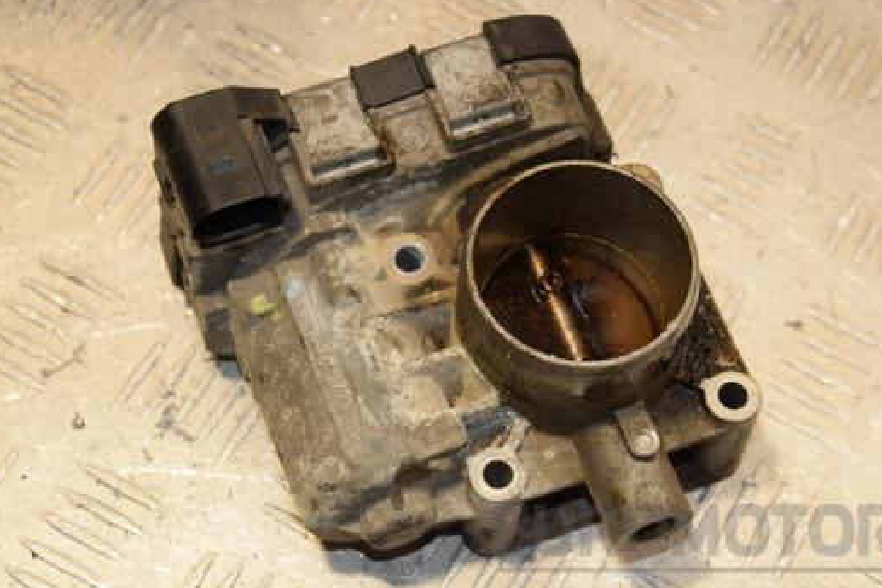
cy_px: 303
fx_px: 2475
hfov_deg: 20.2
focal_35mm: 101
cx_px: 462
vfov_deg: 13.6
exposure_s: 1/200
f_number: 7.1
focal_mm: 58
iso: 800
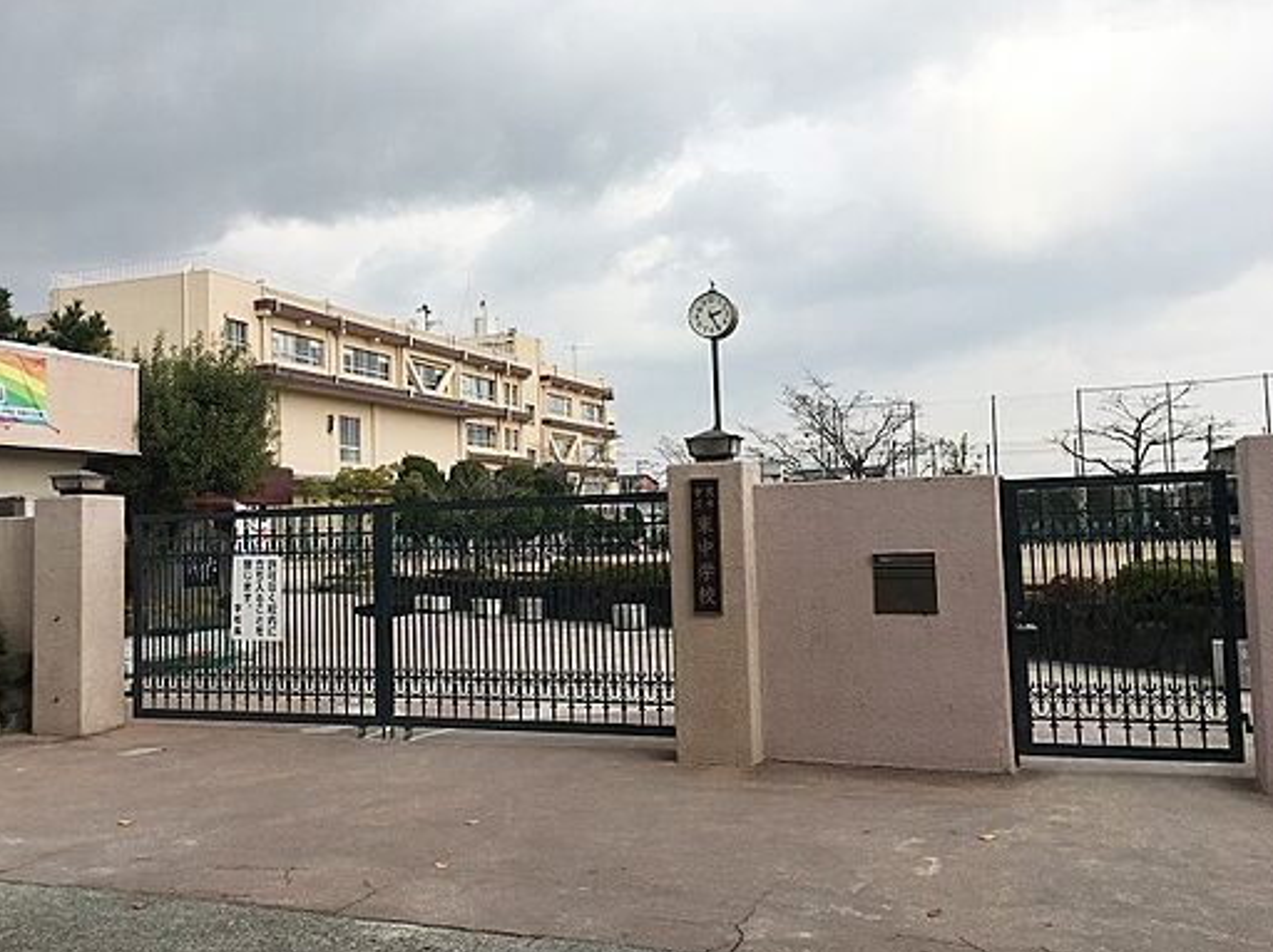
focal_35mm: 34
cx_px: 545
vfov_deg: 41.7
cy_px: 451
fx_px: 1249
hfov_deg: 53.8
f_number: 2.2
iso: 25
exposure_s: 1/874
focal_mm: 4.15
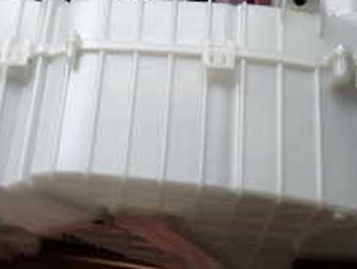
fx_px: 723
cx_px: -25
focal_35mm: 70
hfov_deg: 25.9
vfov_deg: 20.9
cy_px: 72
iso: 200
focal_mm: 4.5
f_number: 2
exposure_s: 1/50
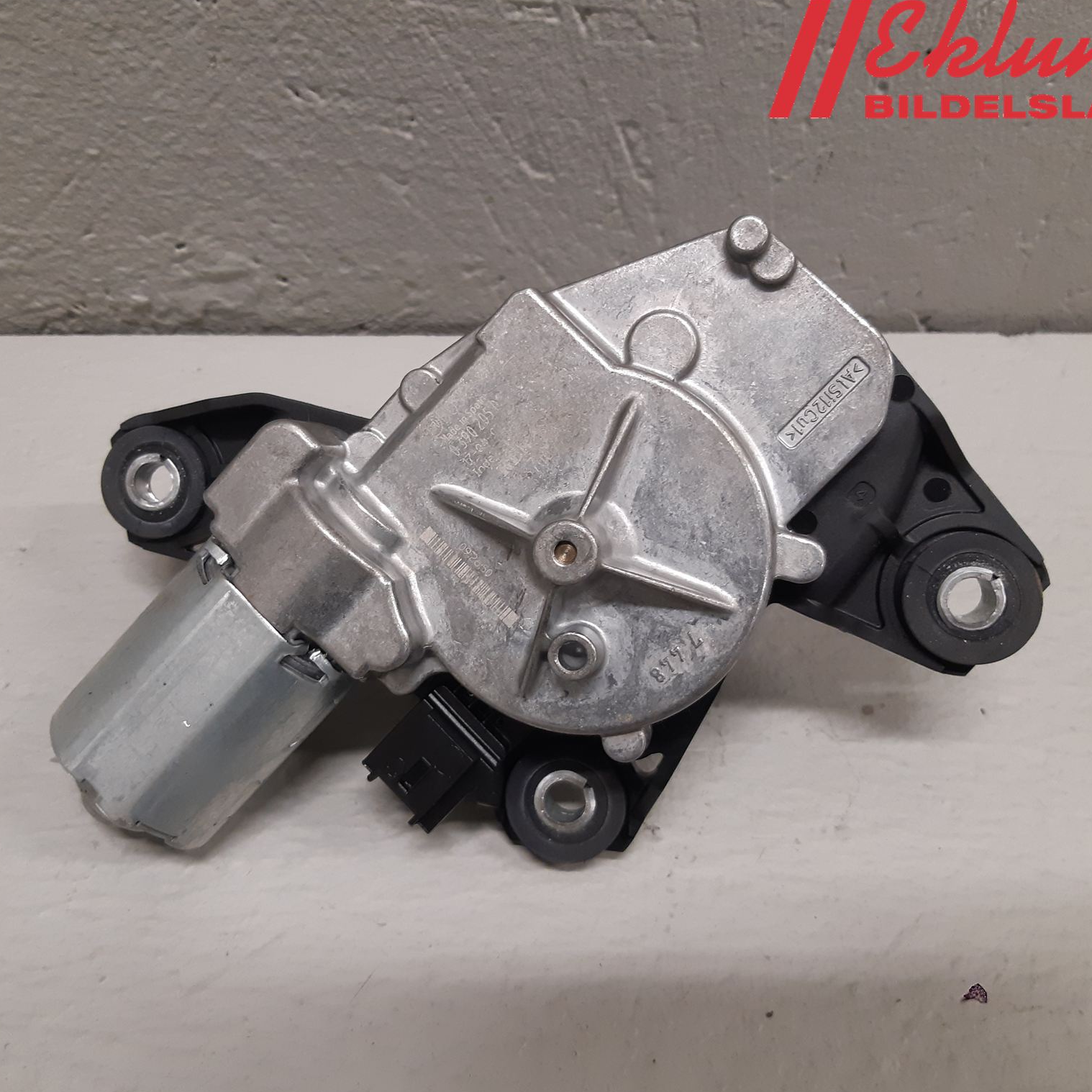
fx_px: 1106
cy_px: 549
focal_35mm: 31
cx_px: 473
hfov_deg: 52.4
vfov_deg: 52.5
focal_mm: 3.93
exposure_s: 1/50
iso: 160
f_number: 1.7
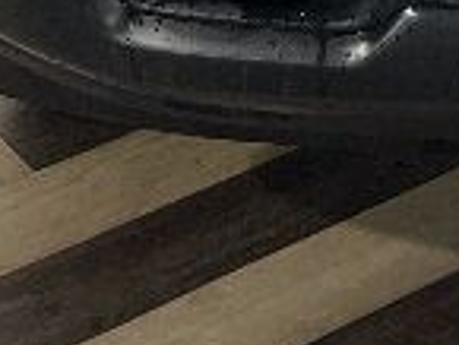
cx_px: 855
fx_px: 2429
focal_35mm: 183
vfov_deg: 7.2
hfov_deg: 10.1
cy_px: -725
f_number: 1.5
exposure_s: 1/120
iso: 100
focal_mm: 5.7
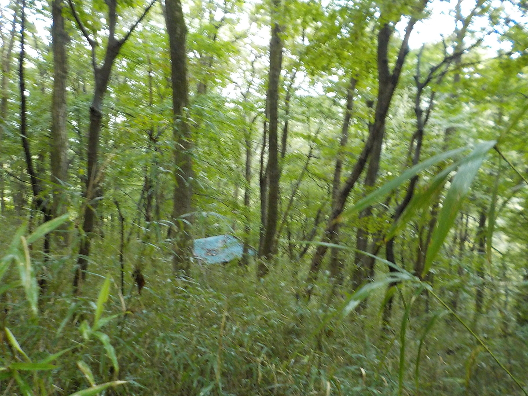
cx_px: 264
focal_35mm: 30
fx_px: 458
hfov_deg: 60.0
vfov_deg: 46.8
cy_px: 198
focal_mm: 4.1
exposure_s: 1/25
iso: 400
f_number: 3.3
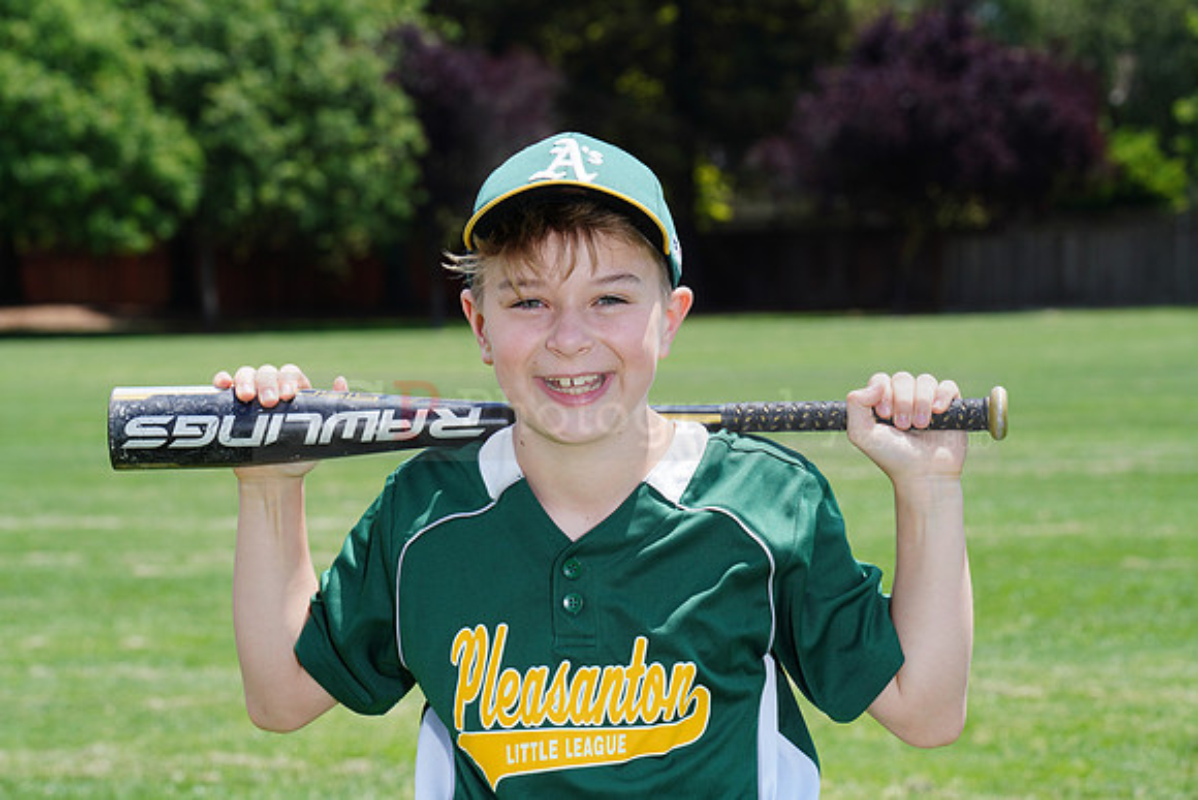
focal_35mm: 151
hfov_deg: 13.6
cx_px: 599
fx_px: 5026
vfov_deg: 9.1
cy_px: 400
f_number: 11
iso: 200
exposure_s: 1/200
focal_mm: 151
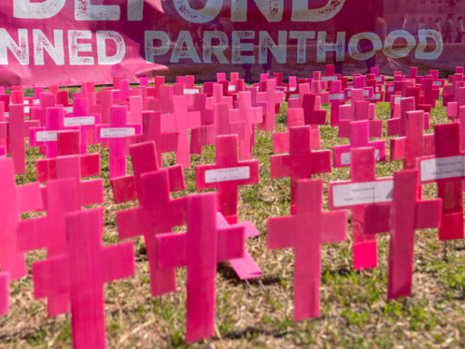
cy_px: 120
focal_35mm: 46
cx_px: 183
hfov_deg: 41.0
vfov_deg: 31.3
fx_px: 618
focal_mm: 31
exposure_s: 1/640
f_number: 5.6
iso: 100
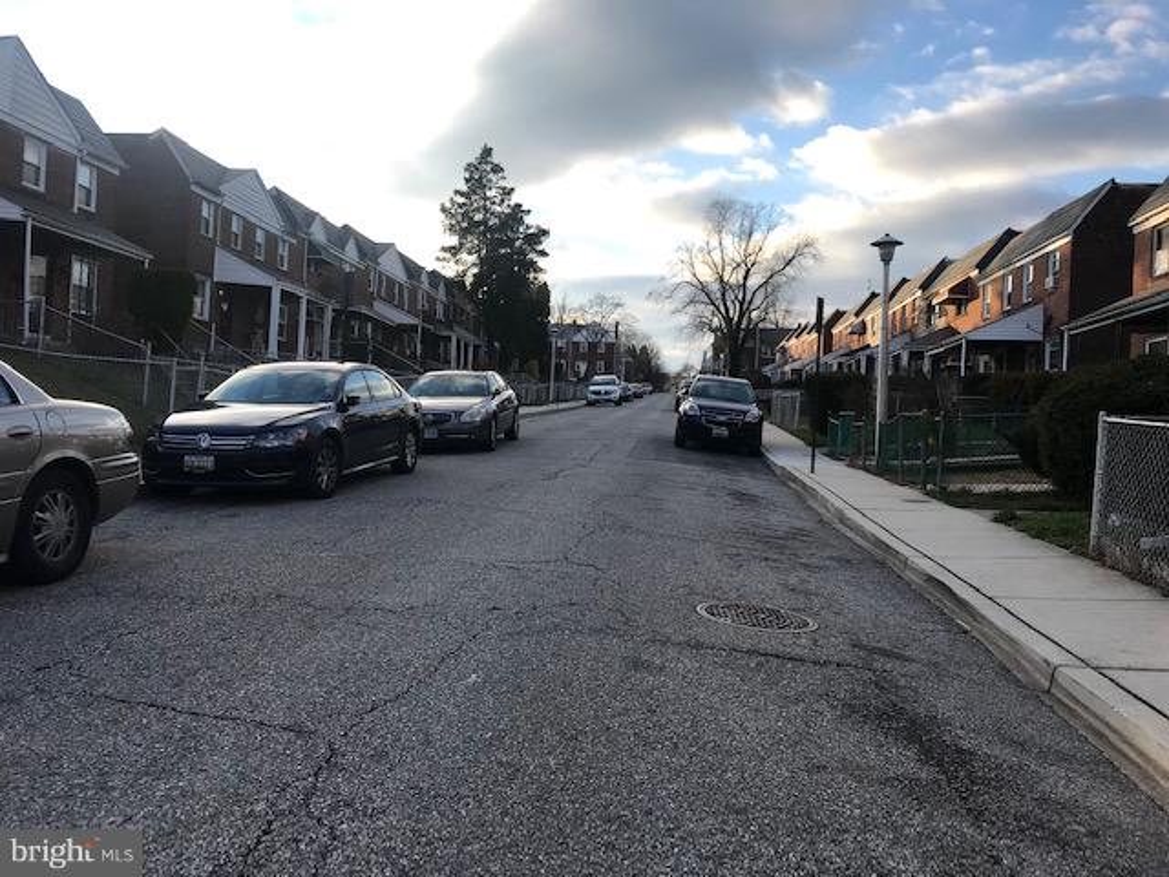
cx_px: 584
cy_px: 438
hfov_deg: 63.4
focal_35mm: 28
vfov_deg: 49.7
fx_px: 946
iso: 20
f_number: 1.8
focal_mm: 3.99
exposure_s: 1/977
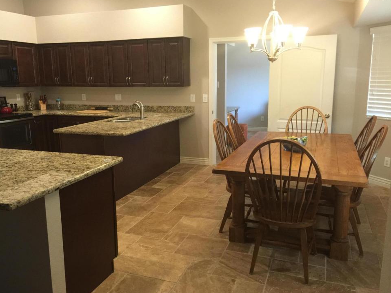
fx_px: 350
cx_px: 182
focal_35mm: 31
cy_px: 144
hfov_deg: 58.3
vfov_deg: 45.4
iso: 100
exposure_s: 1/15
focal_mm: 4.15
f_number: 2.2
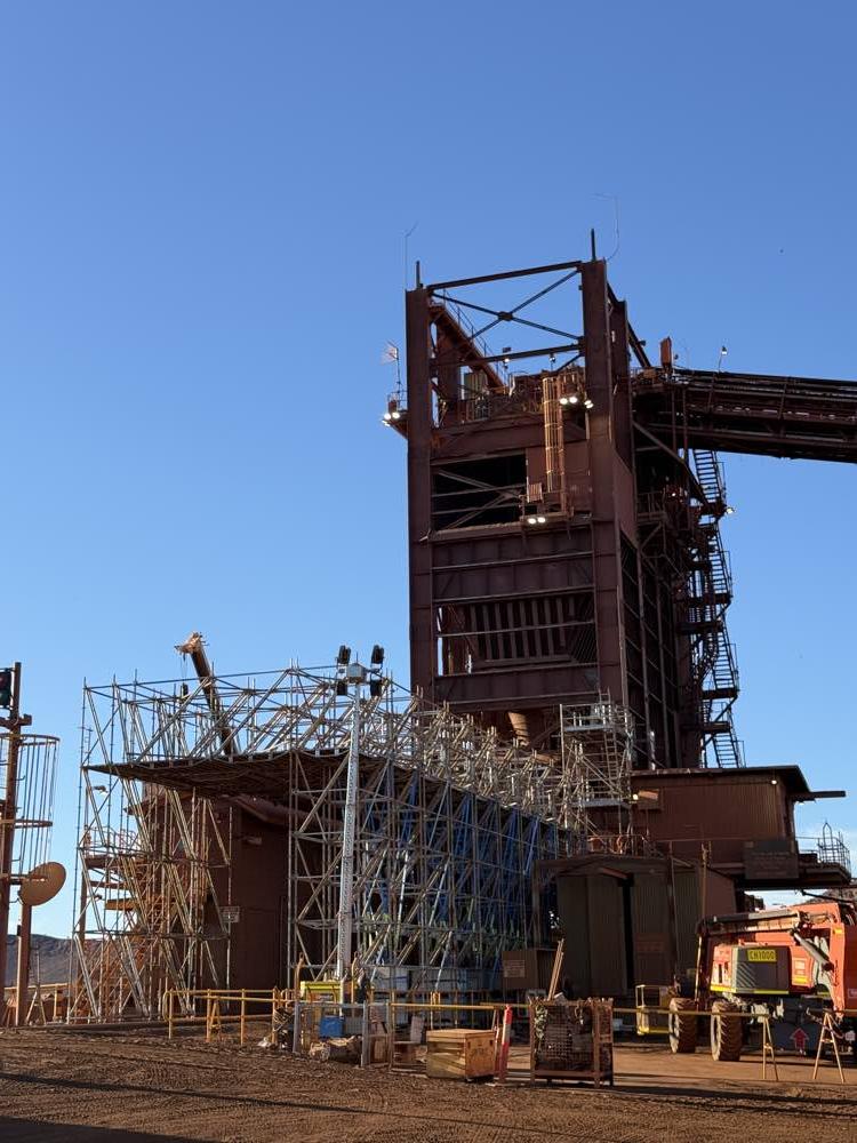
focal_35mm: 48
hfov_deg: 30.3
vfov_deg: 39.7
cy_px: 572
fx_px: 1584
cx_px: 428
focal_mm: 6.76
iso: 64
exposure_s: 1/2146
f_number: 1.78
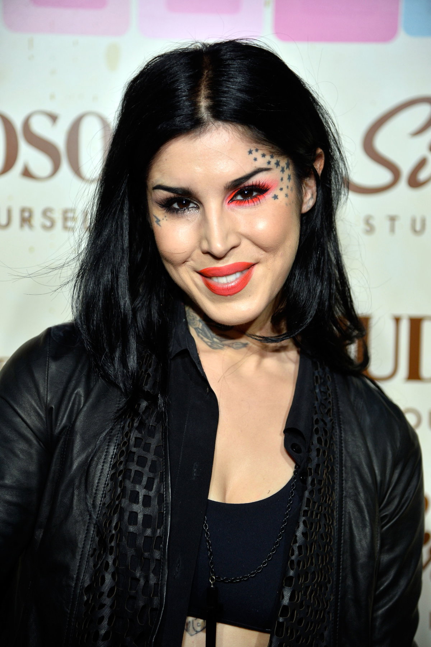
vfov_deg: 26.0
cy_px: 324
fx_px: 1402
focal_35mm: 78
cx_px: 216
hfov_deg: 17.5
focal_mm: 78
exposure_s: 1/200
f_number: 4
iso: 640
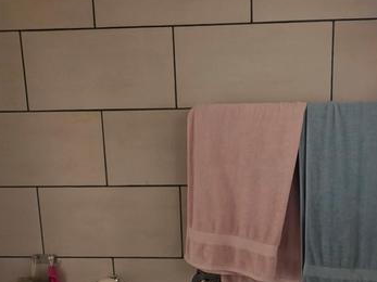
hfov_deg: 58.5
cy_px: 223
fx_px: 327
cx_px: 254
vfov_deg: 44.6
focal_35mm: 30
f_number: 1.9
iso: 500
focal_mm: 2.2
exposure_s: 1/50
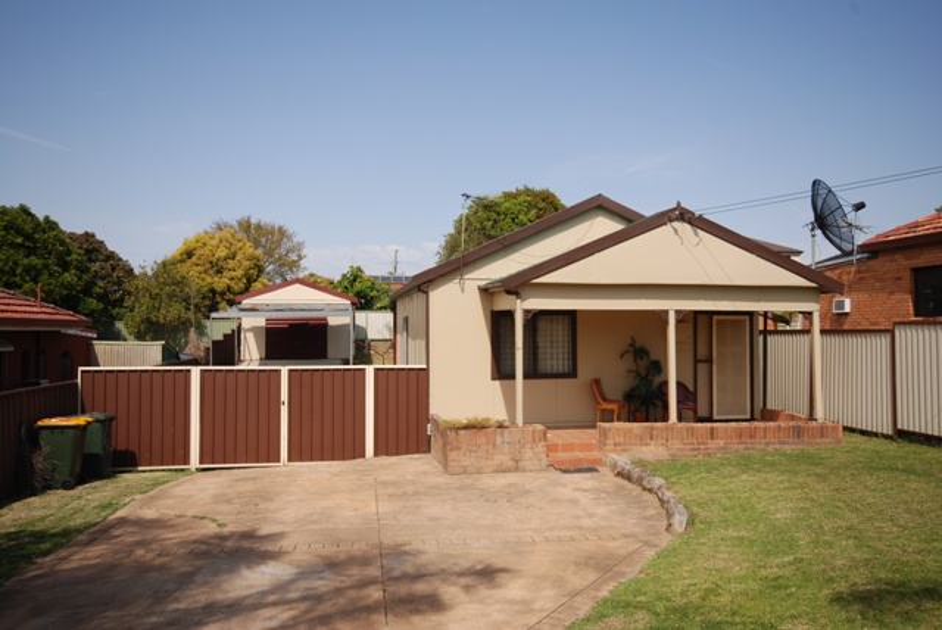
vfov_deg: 43.7
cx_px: 471
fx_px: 786
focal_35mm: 30
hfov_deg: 61.9
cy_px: 315
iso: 100
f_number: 9
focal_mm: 20
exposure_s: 1/200
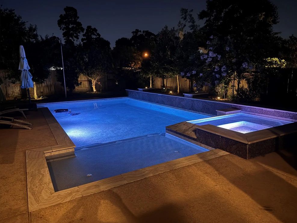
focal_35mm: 25
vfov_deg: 54.9
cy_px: 111
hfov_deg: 69.4
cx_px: 154
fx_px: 214
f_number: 1.78
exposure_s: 1/9
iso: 1250
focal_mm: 6.76
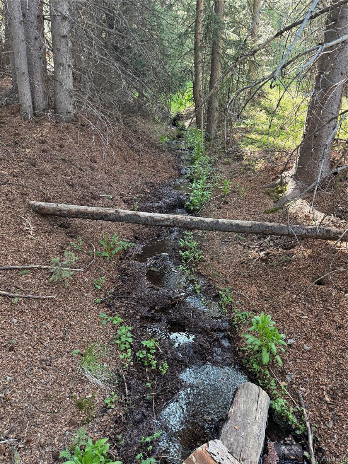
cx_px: 174
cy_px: 232
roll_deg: -0.1
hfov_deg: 56.8
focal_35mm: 24
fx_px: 322
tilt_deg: -21.3
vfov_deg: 71.6
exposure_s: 1/85
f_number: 1.78
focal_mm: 6.76
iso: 200
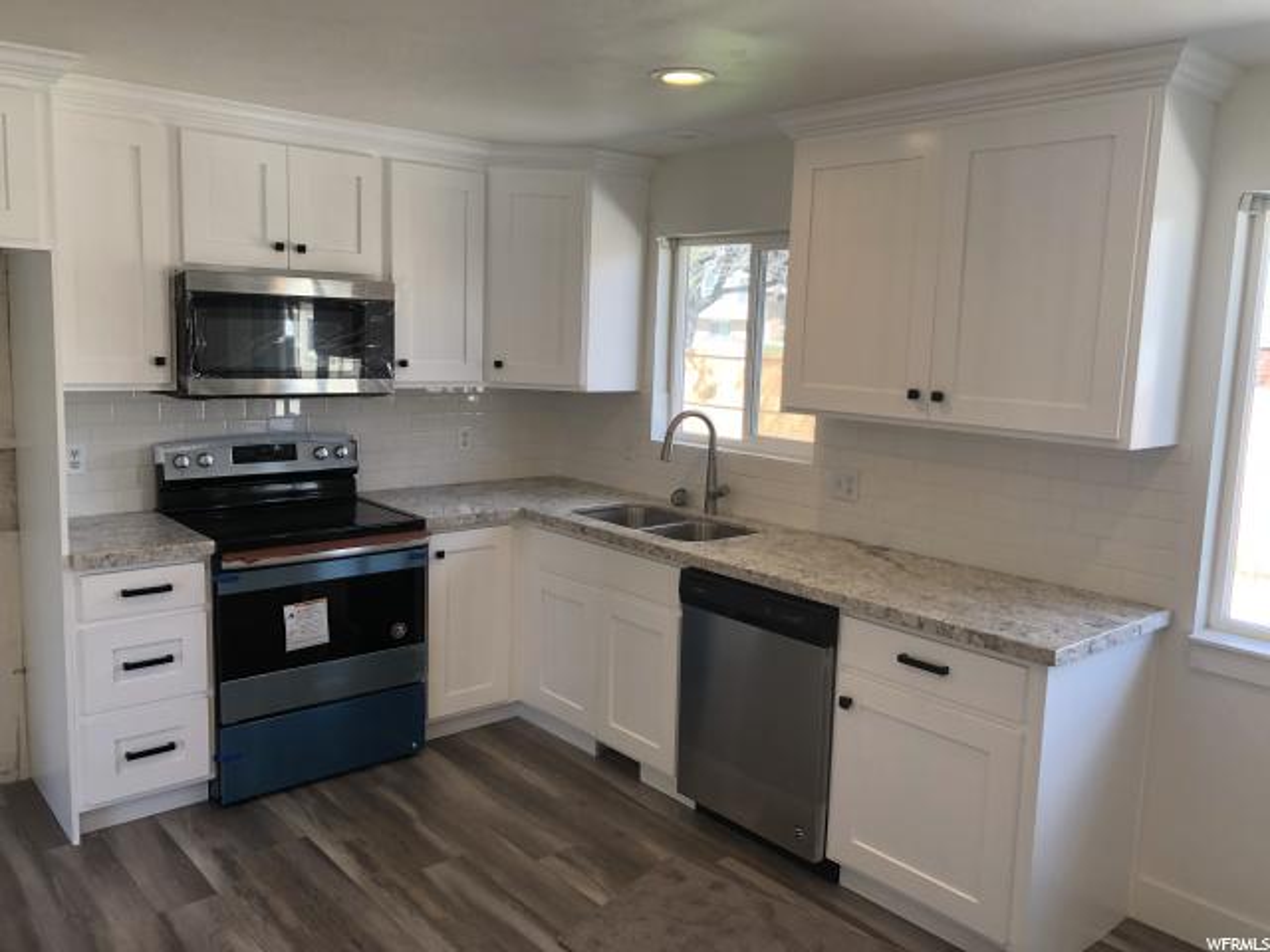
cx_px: 635
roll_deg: -1.8
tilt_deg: -8.3
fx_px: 1027
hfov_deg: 63.4
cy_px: 476
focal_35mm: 28
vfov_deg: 49.7
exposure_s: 1/120
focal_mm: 4
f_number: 1.8
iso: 40
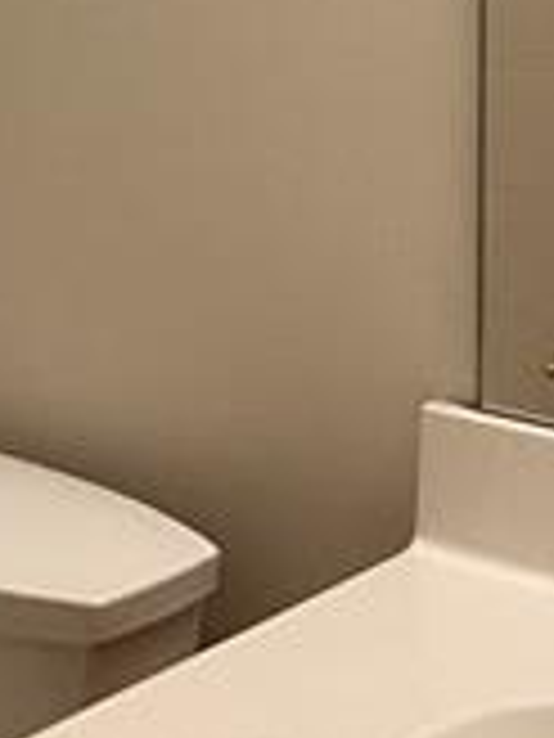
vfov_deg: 13.2
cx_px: -203
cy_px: -176
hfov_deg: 10.0
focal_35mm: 145
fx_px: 3094
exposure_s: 1/60
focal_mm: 3.3
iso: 100
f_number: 2.4
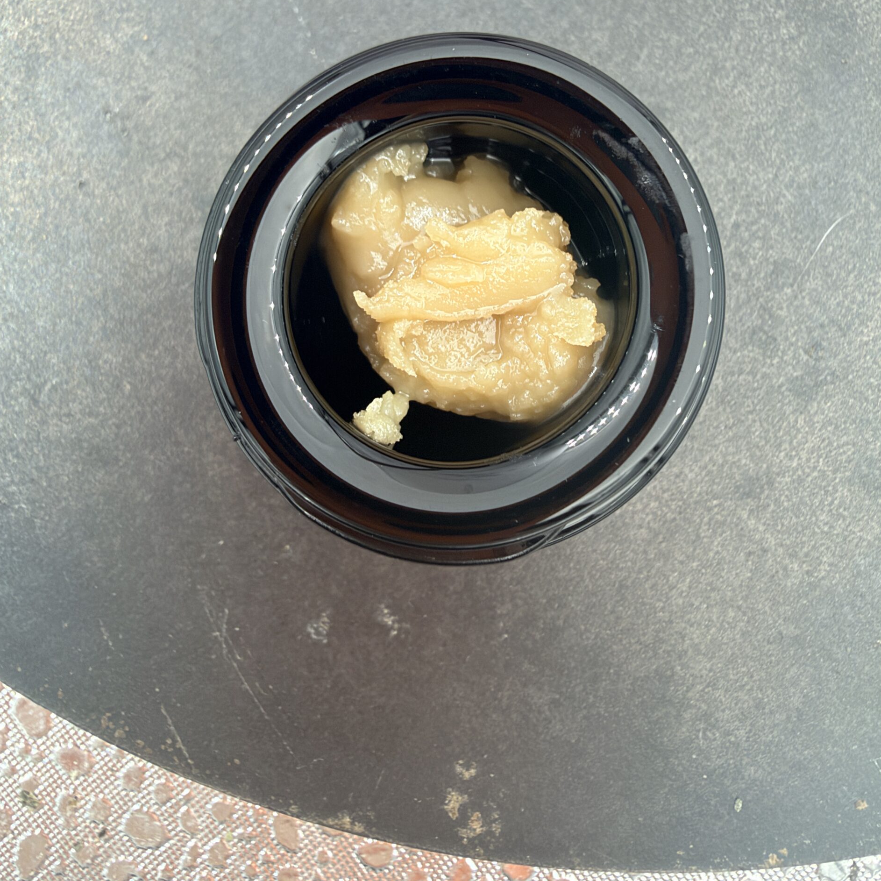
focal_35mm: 30
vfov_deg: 53.8
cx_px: 438
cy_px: 370
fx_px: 864
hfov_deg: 54.0
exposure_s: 1/121
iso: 64
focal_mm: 2.22
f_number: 2.2
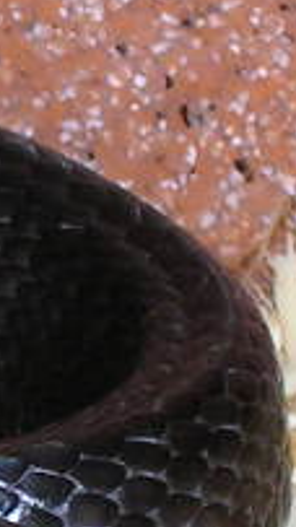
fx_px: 8466
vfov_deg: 3.6
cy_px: 382
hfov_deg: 2.0
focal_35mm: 606
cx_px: -602
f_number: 4.8
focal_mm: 16.7
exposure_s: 1/60.1
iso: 50
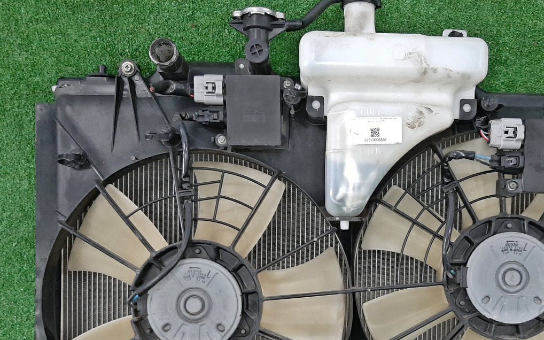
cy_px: 260
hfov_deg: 50.0
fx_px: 578
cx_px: 333
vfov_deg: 32.1
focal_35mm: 39
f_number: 1.7
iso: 197
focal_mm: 3.93
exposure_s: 1/33
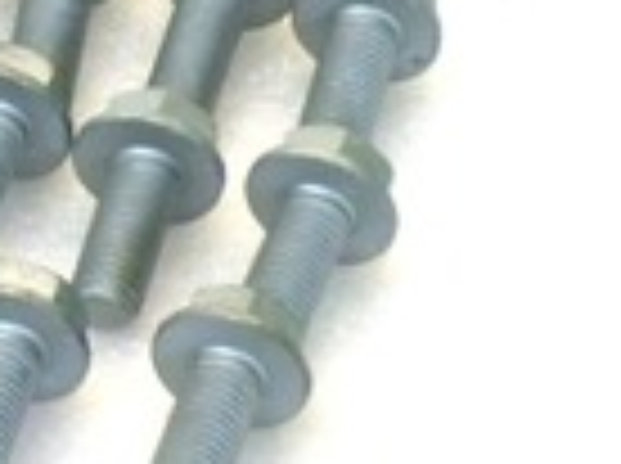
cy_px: -92
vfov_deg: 4.3
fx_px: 6214
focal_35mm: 347
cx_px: -230
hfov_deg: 5.7
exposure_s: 1/50
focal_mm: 18.6
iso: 400
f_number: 5.9
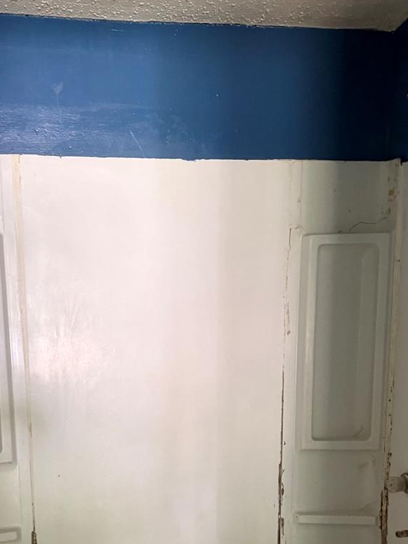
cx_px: 144
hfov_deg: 30.1
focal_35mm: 48
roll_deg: -0.1
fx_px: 754
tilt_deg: -9.2
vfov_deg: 38.1
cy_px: 439
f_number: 1.78
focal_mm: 6.76
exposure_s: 1/60
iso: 400
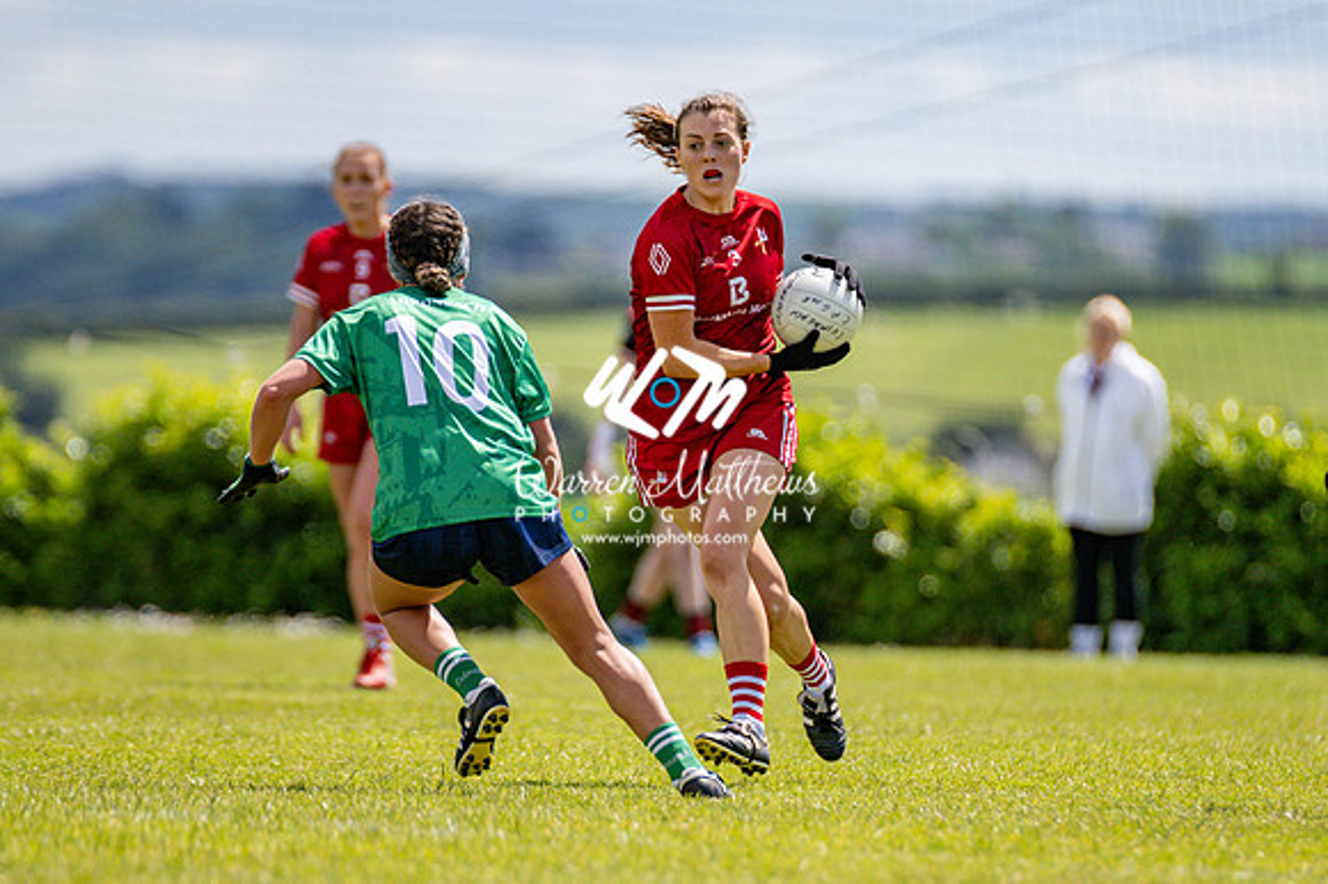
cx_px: 805
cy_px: 501
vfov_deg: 2.4
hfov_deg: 3.5
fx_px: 21536
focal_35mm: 584
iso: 160
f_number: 2.8
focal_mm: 300
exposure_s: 1/6400
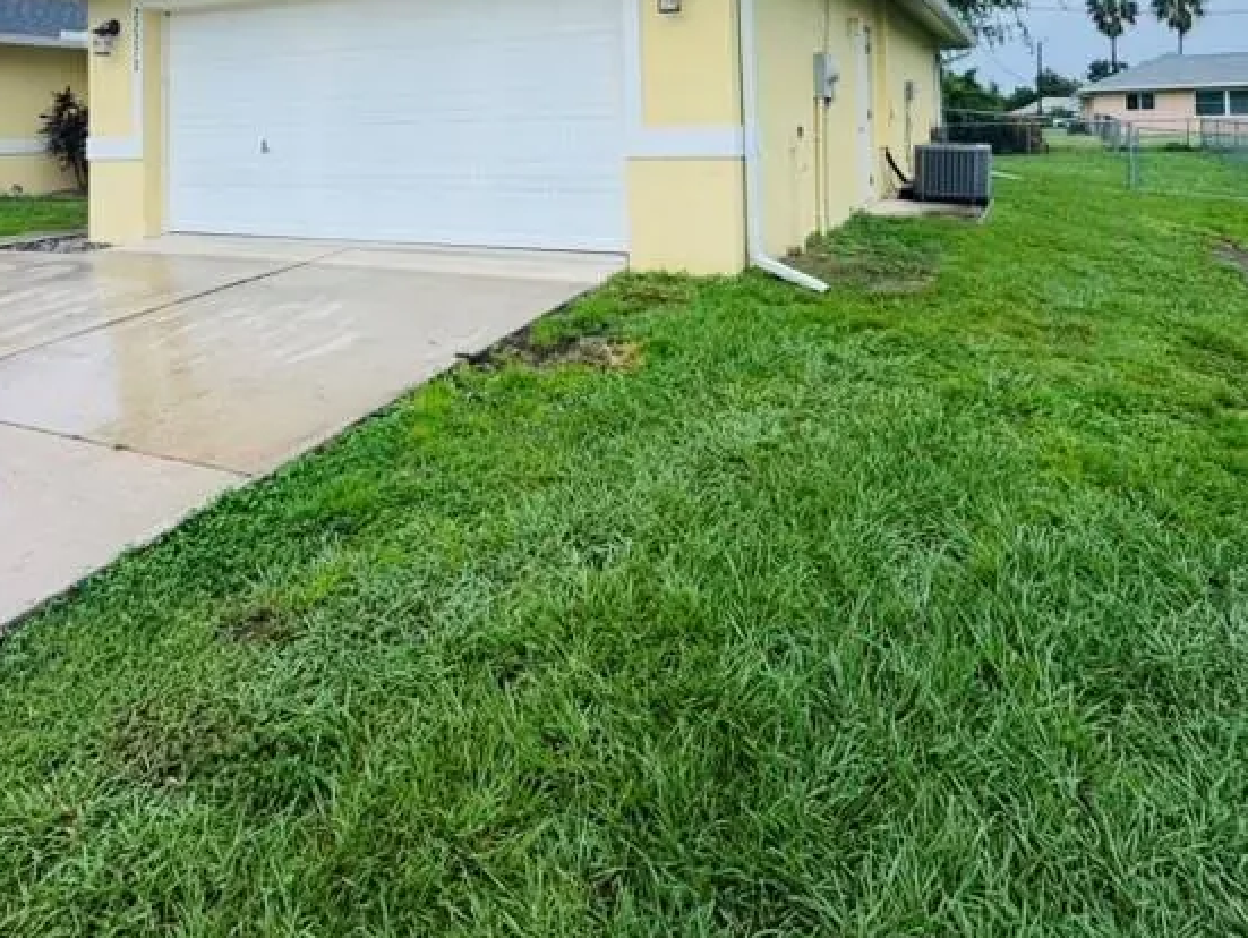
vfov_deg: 48.1
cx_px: 596
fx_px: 938
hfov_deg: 67.2
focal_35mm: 26
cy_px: 109
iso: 50
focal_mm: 2.22
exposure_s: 1/1637
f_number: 2.2
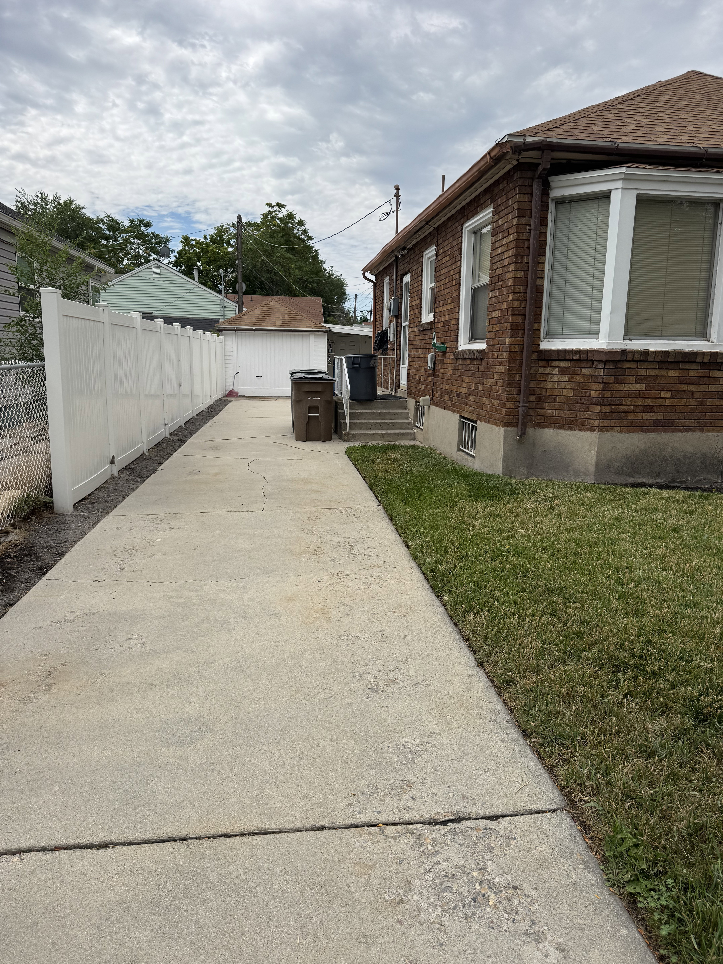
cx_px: 362
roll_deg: -1.4
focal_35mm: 24
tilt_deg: -9.0
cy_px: 482
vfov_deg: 71.6
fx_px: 668
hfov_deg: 56.8
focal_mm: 6.76
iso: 80
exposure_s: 1/4608
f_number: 1.78
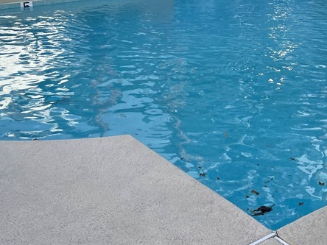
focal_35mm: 60
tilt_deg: -14.5
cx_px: 259
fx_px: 567
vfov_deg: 23.8
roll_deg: -0.3
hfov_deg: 31.4
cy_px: 30
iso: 32
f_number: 1.6
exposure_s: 1/947
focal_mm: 4.2
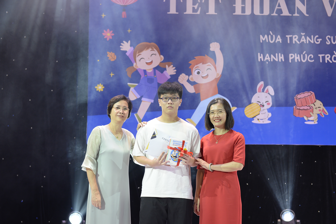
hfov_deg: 28.8
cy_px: 112
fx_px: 654
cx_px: 168
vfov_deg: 19.5
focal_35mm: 70
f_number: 4.5
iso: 1250
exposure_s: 1/250
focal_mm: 70
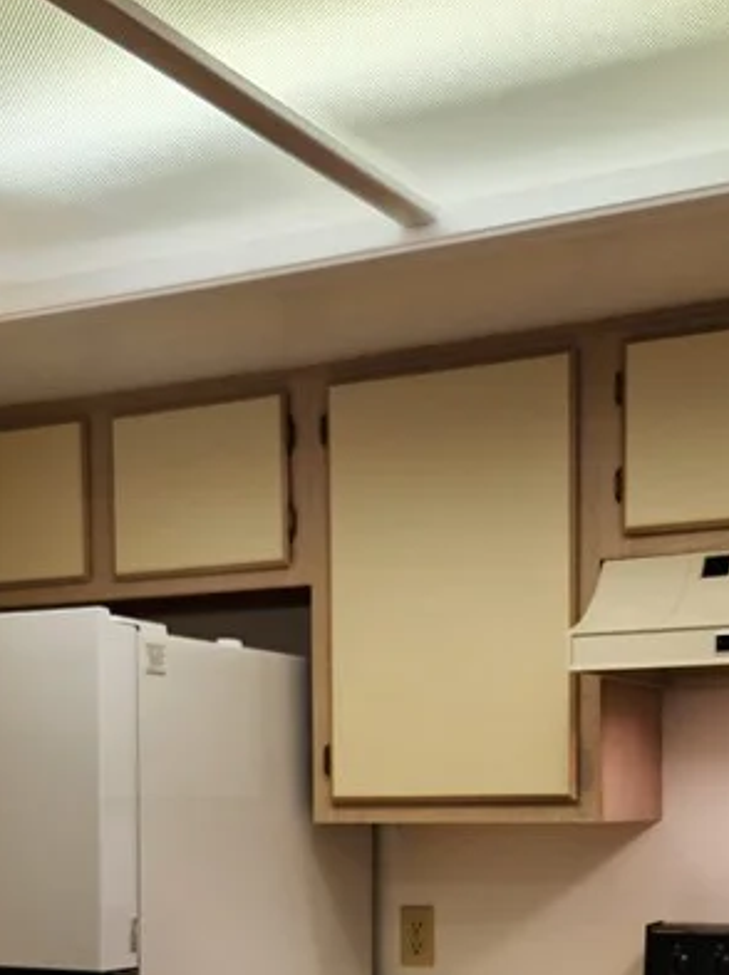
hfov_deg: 24.4
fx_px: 1688
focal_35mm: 60
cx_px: 364
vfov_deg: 30.9
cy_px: 861
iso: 50
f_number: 1.8
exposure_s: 1/120
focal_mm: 5.4
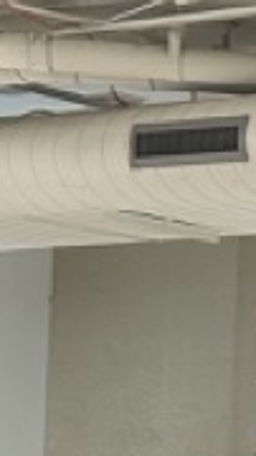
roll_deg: -2.2
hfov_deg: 5.0
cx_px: 1214
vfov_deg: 10.4
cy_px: 628
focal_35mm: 201
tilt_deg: +0.1
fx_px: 2430
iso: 100
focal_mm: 5.7
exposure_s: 1/60
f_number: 1.5
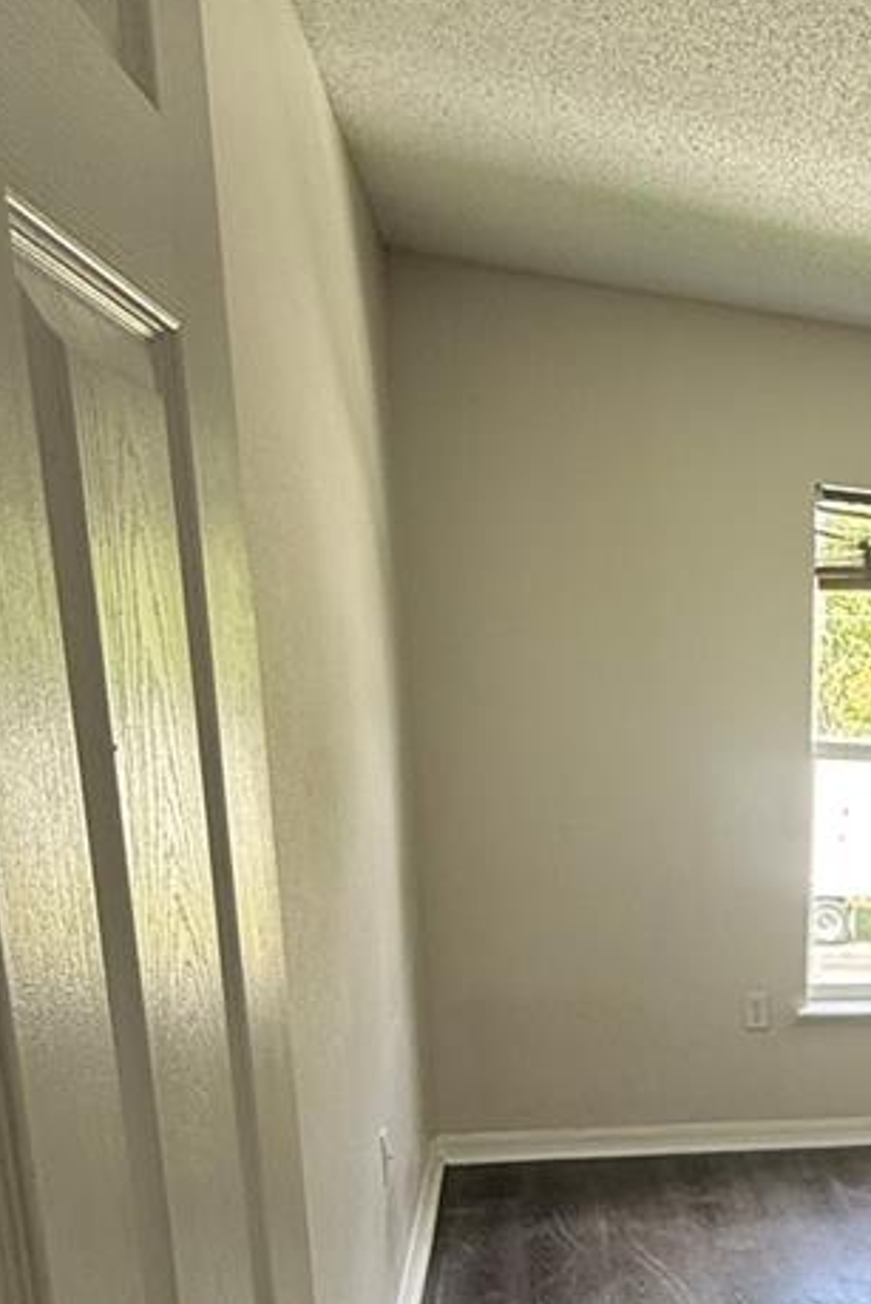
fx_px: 1378
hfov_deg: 30.1
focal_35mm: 38
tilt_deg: -16.0
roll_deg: -4.1
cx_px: 1036
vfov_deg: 47.2
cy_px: 1091
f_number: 2.2
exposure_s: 1/99
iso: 100
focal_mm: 2.22
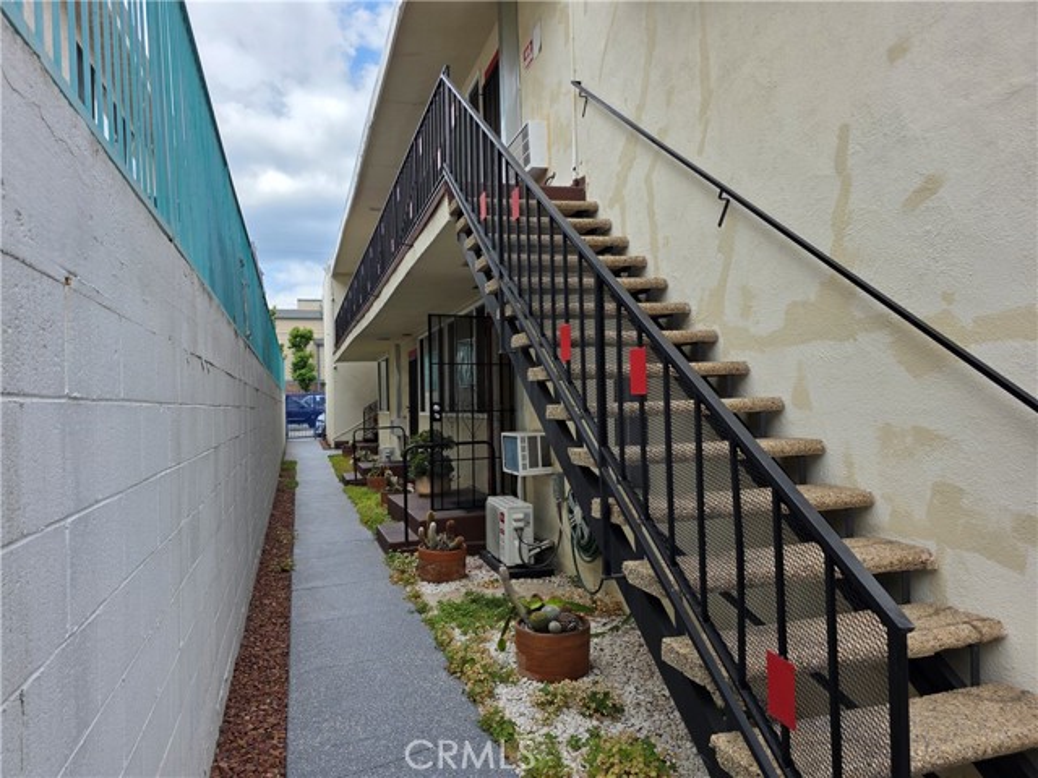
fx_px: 690
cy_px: 389
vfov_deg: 58.9
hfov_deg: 73.9
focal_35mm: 23
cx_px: 519
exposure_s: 1/4650
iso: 80
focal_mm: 6.3
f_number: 1.7
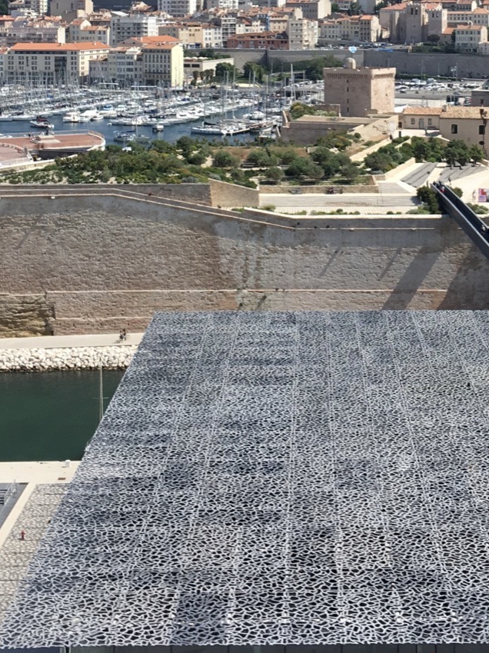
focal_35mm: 41
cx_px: 254
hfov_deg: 35.1
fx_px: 773
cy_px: 194
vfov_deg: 44.8
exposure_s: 1/1183
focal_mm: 4.15
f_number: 2.2
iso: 25
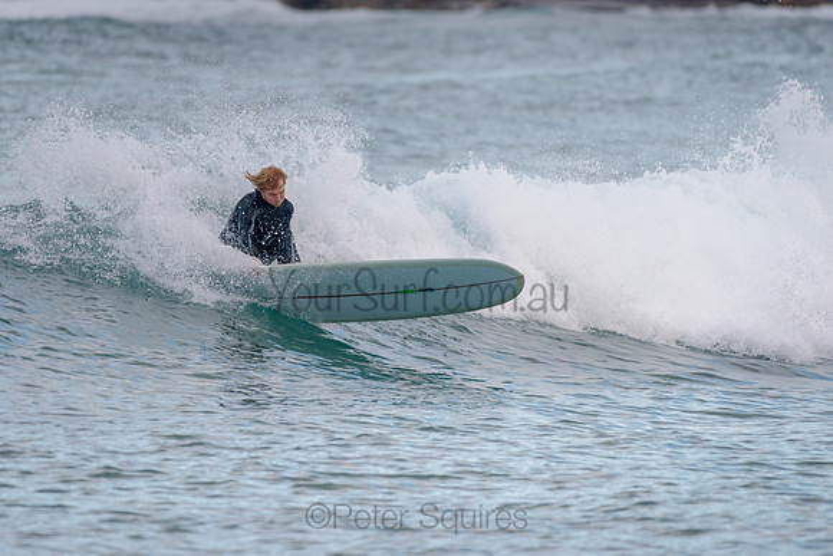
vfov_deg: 2.2
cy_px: 219
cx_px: 323
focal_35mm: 612
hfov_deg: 3.4
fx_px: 14160
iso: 720
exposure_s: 1/1250
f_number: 5.6
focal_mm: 500
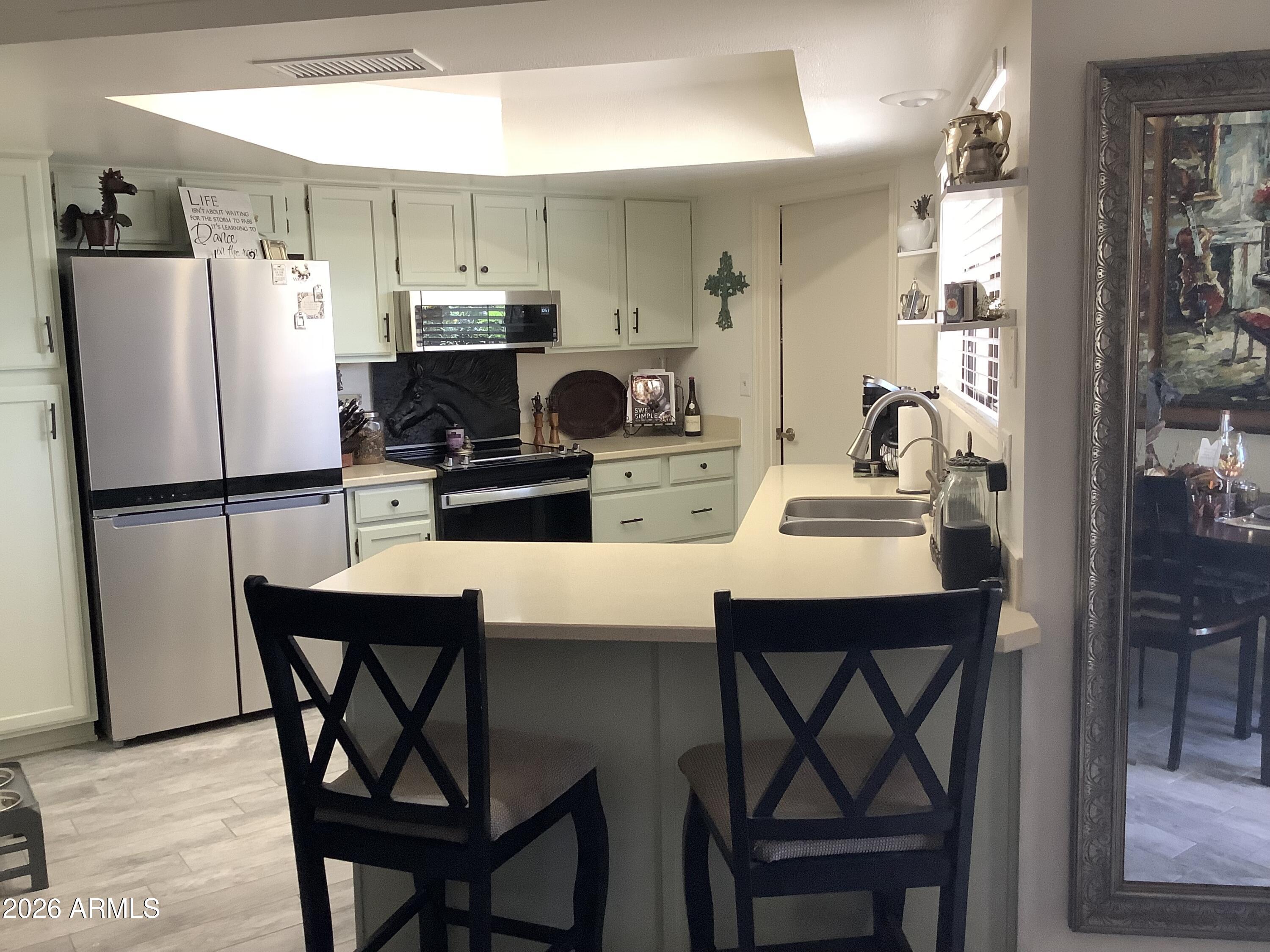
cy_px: 476
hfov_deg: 58.4
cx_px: 635
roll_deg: +1.4
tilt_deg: -8.5
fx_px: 1137
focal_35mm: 31
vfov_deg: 45.4
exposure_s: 1/60
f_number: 2.4
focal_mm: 3.3
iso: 200
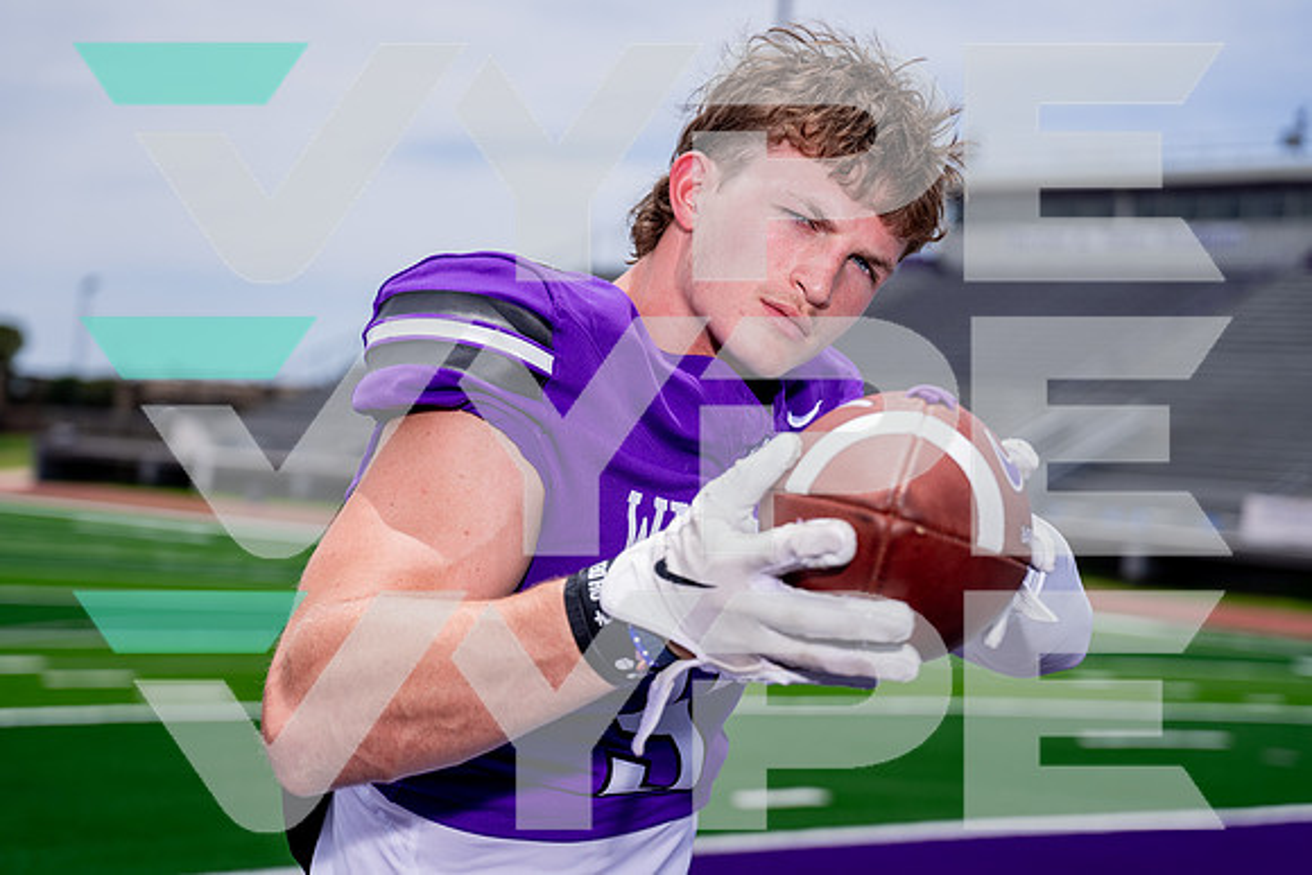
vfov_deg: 18.5
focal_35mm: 74
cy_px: 438
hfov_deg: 27.4
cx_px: 656
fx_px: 2691
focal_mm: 70
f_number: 4
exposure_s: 1/1250
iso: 100
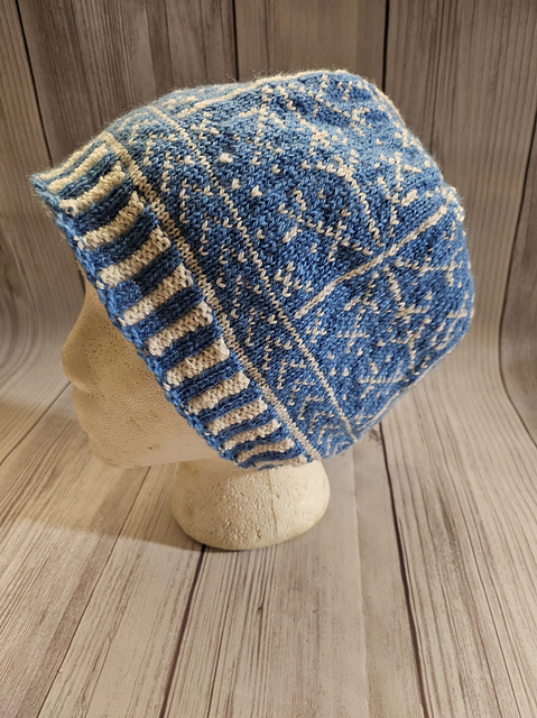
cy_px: 359
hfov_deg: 56.8
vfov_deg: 71.6
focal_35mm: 24
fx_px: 497
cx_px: 268
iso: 640
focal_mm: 5
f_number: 1.8
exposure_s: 1/24
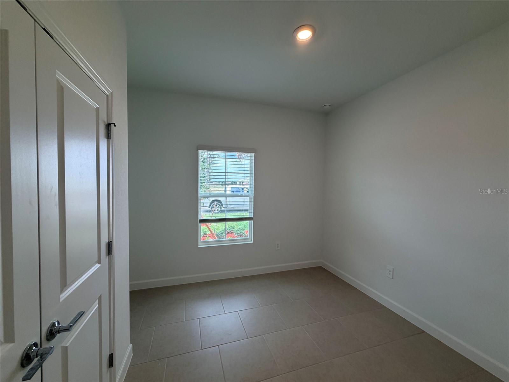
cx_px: 254
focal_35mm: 14
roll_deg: -0.1
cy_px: 191
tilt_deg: -3.1
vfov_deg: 85.7
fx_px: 206
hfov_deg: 102.1
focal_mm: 2.22
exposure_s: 1/120
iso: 125
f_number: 2.2
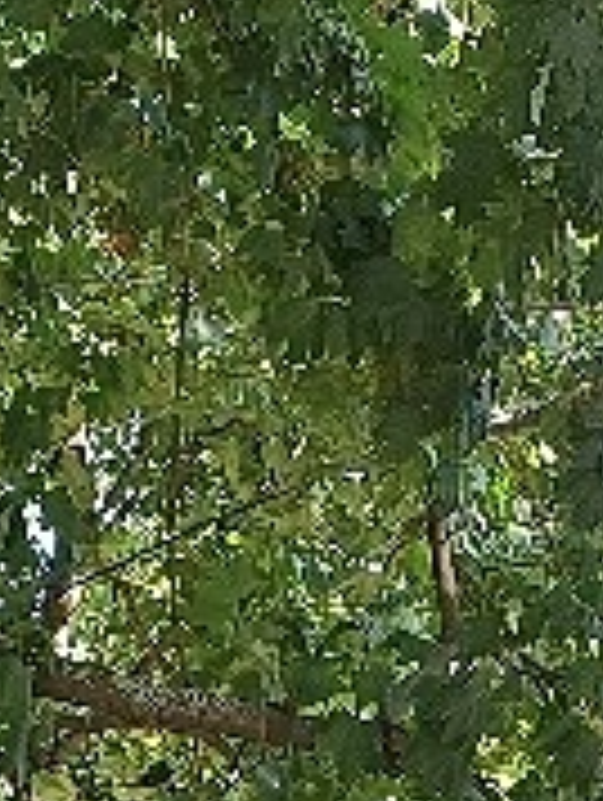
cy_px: 2653
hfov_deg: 8.6
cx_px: 99
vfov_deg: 8.7
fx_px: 3985
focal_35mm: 172
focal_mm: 6.57
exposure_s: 1/101
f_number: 1.6
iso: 422
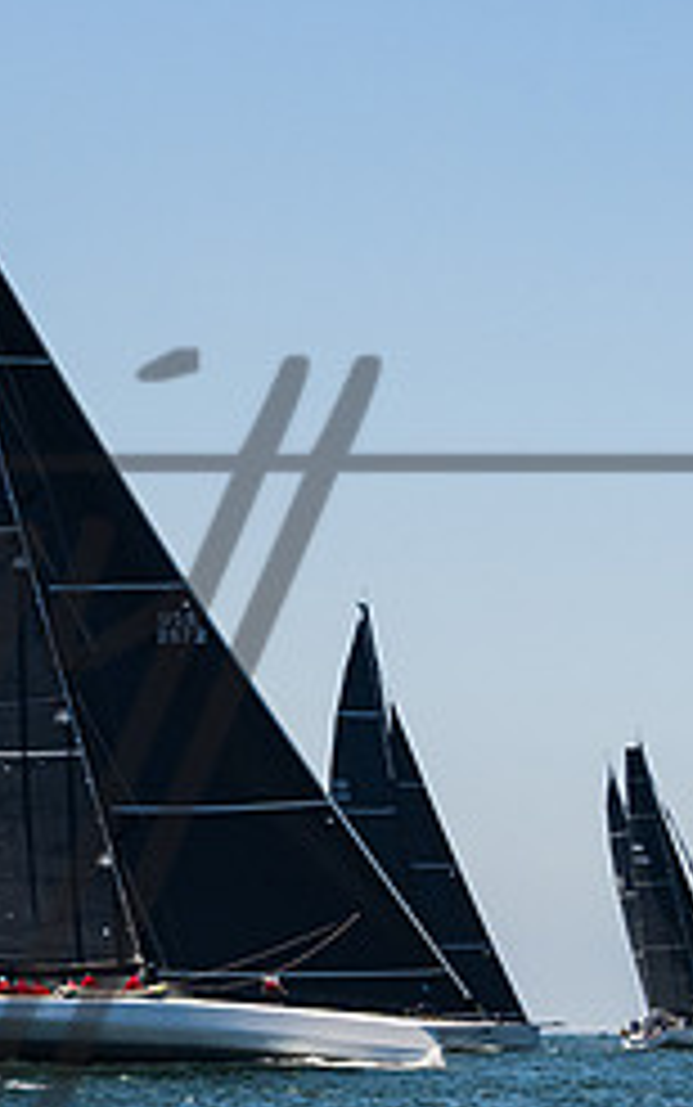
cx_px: 230
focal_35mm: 230
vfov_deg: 9.1
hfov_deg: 5.7
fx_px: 6942
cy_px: 776
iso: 500
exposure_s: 1/2500
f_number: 8
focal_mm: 66
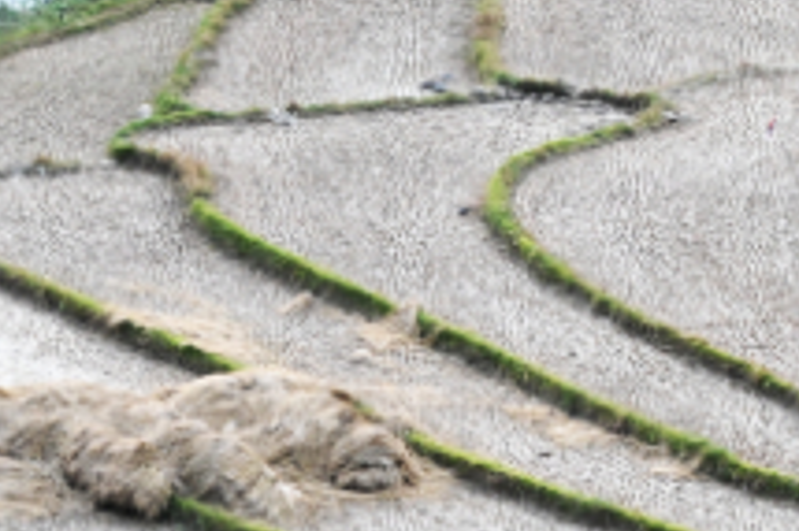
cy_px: 197
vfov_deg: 5.3
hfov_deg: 7.9
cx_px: 635
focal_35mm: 261
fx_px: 5788
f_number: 6.3
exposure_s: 1/50
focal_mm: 56
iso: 400
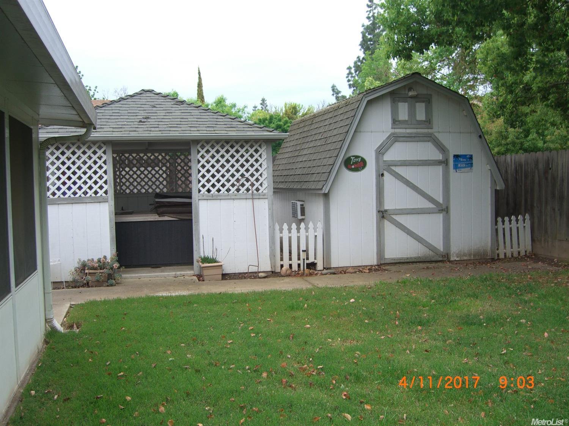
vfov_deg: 37.7
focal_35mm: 38
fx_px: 624
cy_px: 213
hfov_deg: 49.0
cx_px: 284
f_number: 2.8
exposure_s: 1/200
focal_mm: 7.9
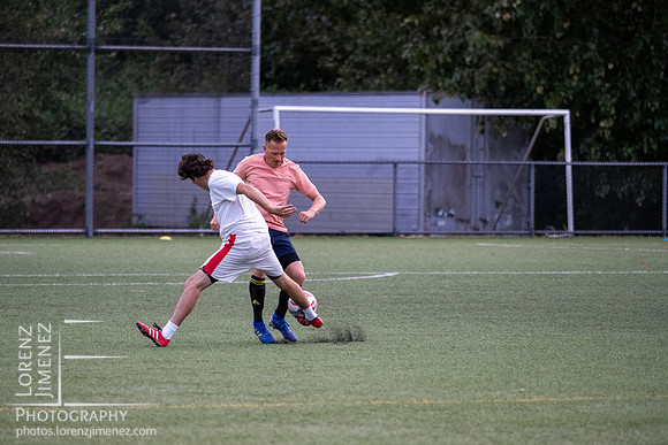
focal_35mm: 325
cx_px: 333
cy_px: 239
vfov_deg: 4.2
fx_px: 6040
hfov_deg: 6.3
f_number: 2.8
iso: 1600
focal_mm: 150
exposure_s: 1/1000
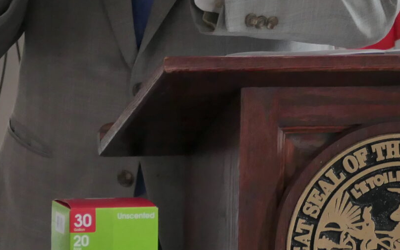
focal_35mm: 291
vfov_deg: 4.5
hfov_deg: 7.2
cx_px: 241
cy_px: -137
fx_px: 3172
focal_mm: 32.65
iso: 640
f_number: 3.8
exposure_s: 1/80
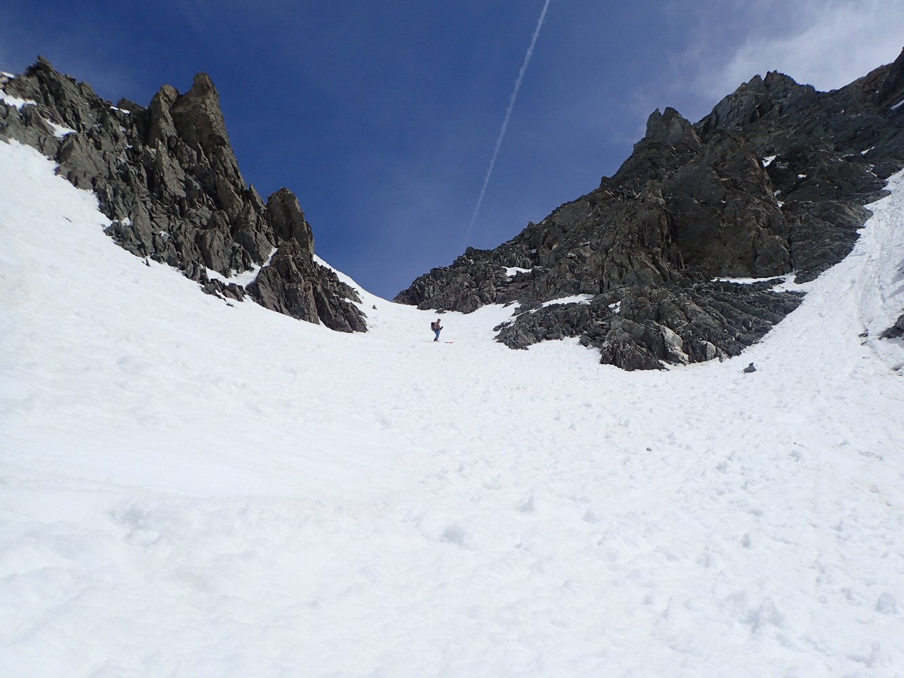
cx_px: 452
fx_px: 653
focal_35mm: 25
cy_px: 339
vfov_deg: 54.9
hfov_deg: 69.4
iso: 100
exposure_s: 1/400
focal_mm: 4.5
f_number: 8
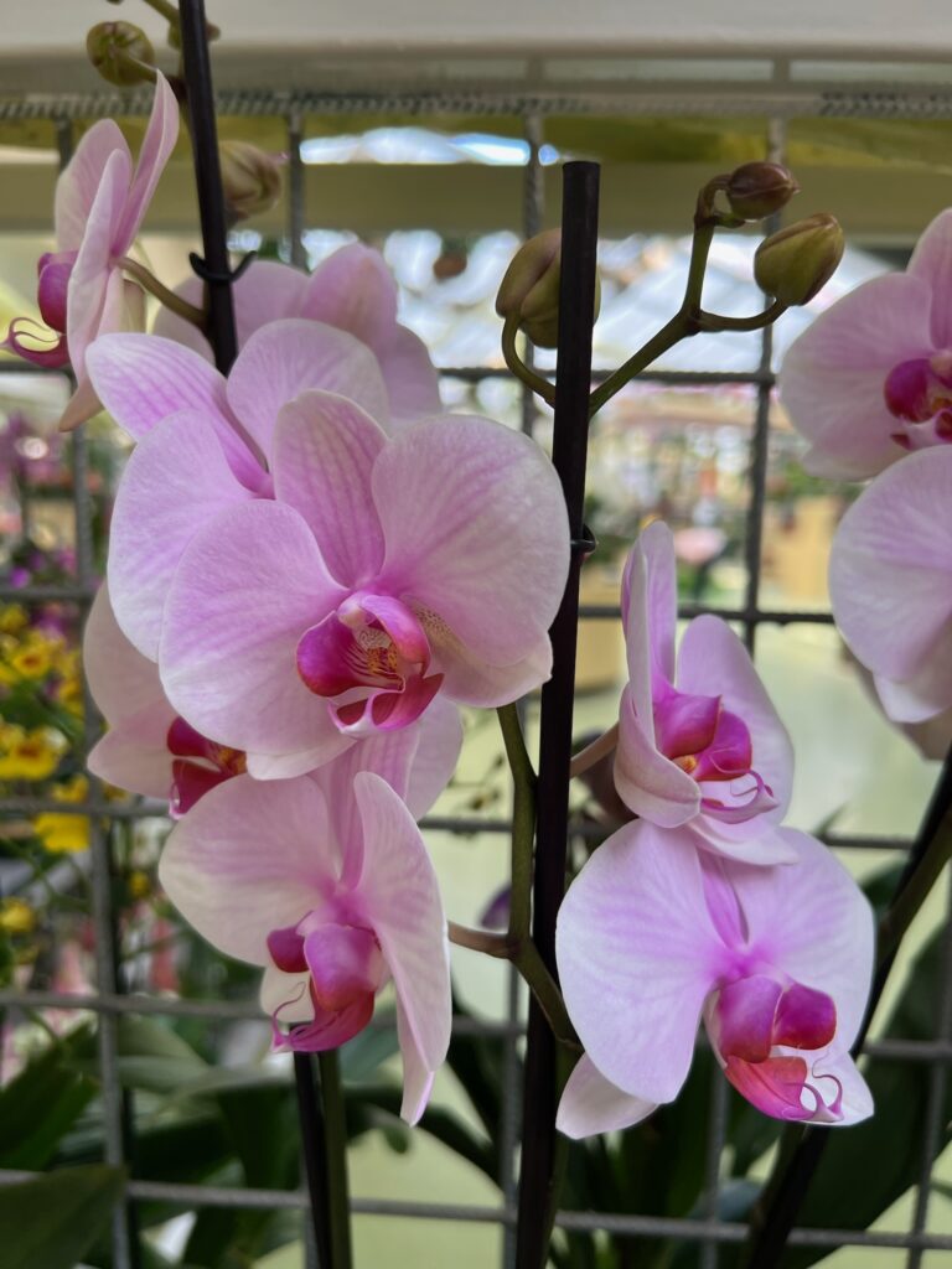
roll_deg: -1.8
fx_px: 953
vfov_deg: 67.3
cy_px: 634
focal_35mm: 26
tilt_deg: -8.2
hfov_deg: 53.1
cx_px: 476
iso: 40
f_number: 1.5
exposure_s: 1/128
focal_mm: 5.7
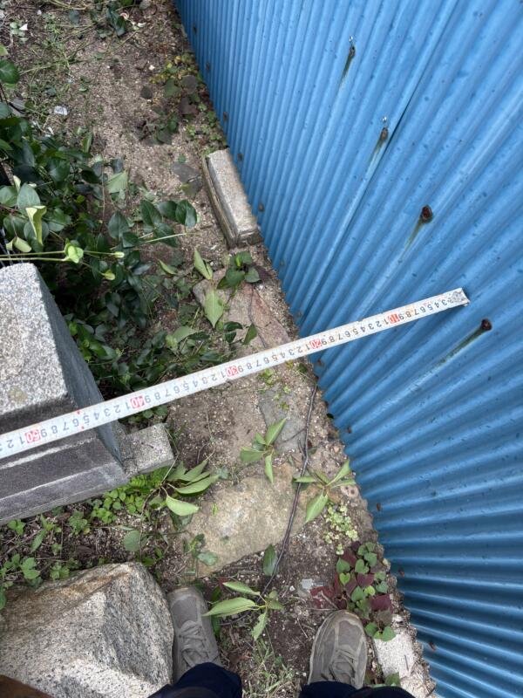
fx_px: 524
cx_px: 262
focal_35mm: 26
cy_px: 349
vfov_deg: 67.3
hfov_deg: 53.1
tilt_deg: -67.7
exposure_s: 1/295
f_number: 1.6
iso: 50
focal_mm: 5.96
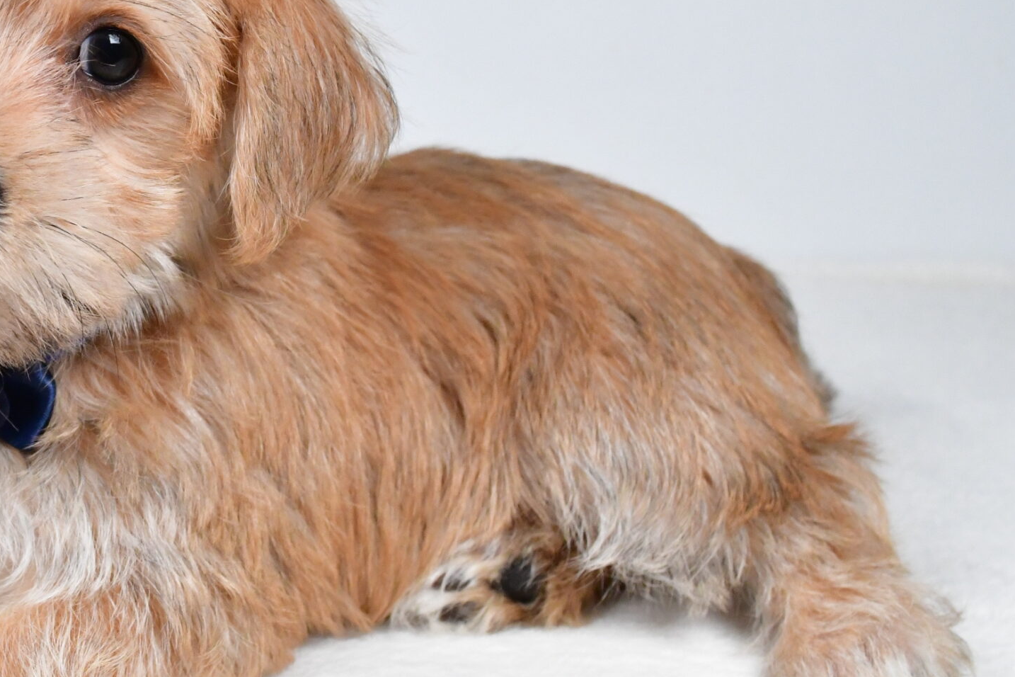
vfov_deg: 18.2
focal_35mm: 75
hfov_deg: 26.4
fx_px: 2114
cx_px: 167
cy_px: 286
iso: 5000
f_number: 9
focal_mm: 28
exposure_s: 1/1000
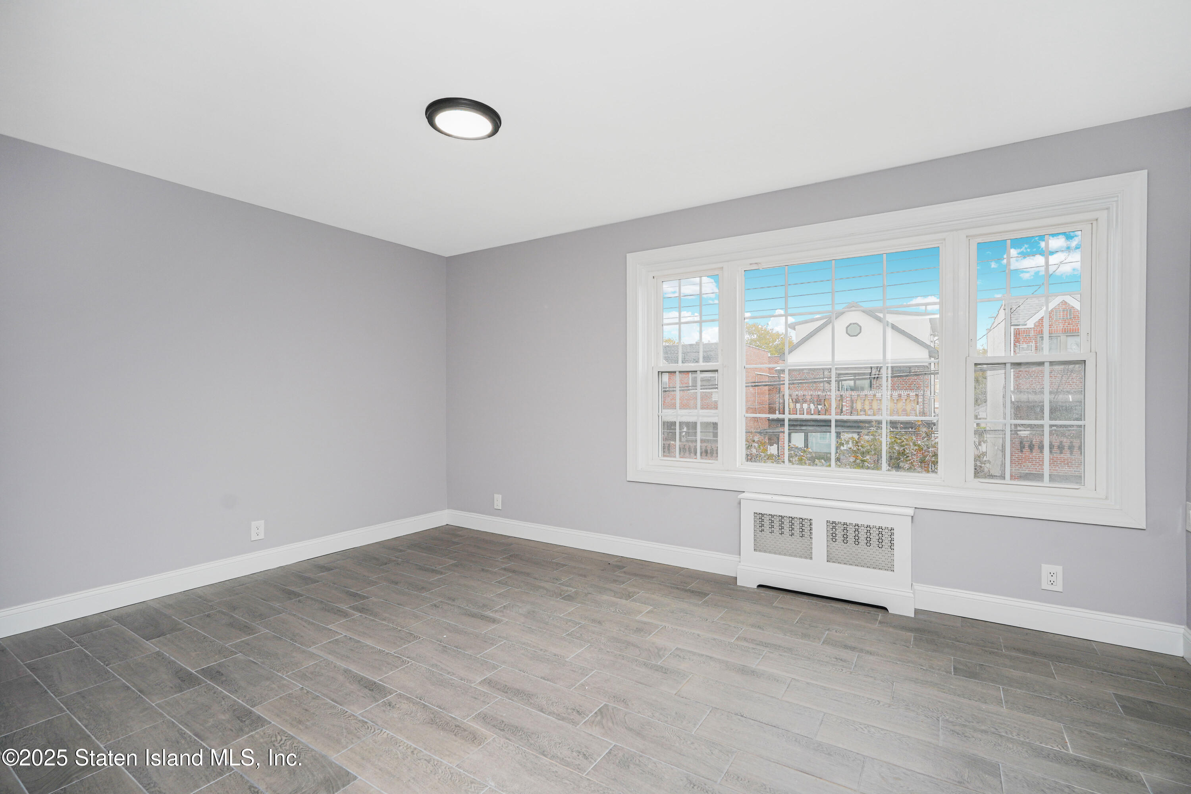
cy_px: 397
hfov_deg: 96.7
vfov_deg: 73.7
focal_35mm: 16
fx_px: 529
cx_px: 596
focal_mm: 16
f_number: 6.3
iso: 100
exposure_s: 1/80
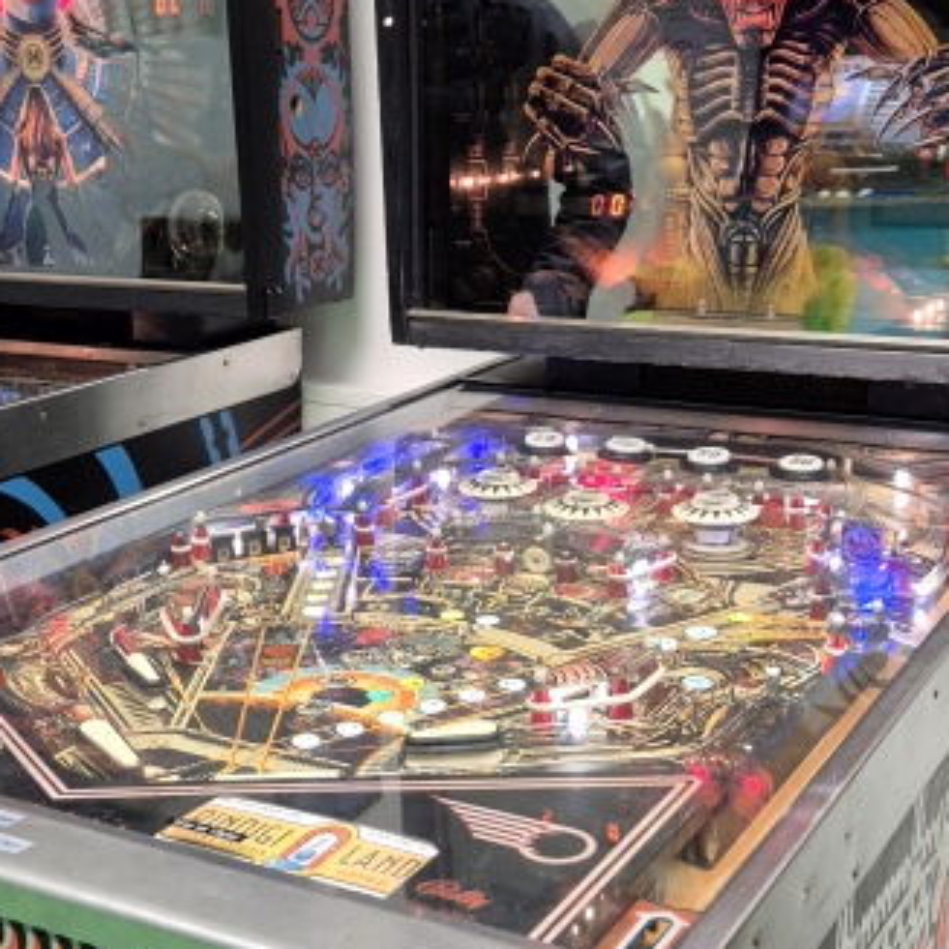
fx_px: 1644
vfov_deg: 32.0
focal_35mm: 53
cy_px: 605
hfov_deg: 32.1
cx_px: 403
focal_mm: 5.4
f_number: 1.8
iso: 400
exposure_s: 1/100
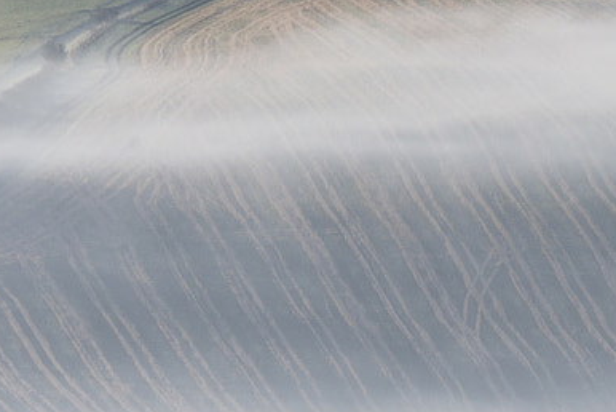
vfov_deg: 1.7
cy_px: 616
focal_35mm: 829
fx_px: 14195
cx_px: 796
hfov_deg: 2.5
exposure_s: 1/50
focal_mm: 200
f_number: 16
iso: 100
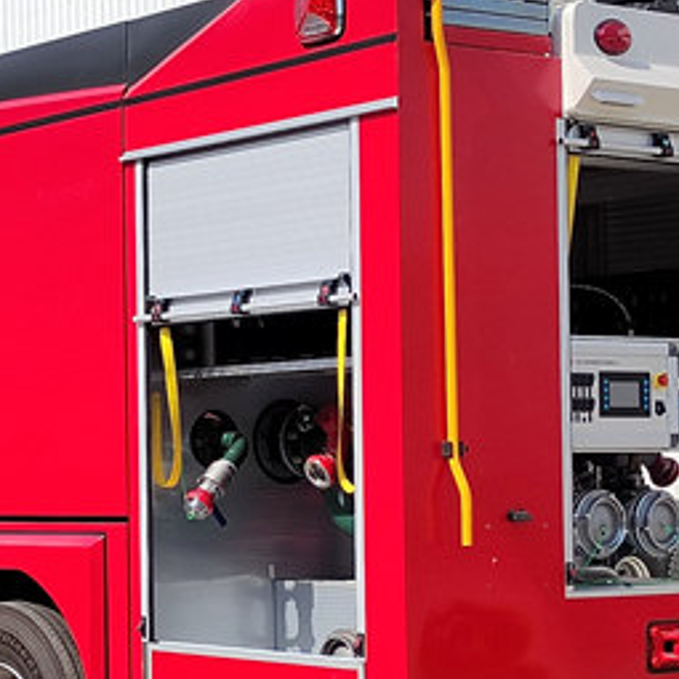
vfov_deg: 16.1
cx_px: 80
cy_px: 423
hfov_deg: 15.9
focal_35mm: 108
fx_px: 2397
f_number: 1.9
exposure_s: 1/2000
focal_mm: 5.52
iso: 206
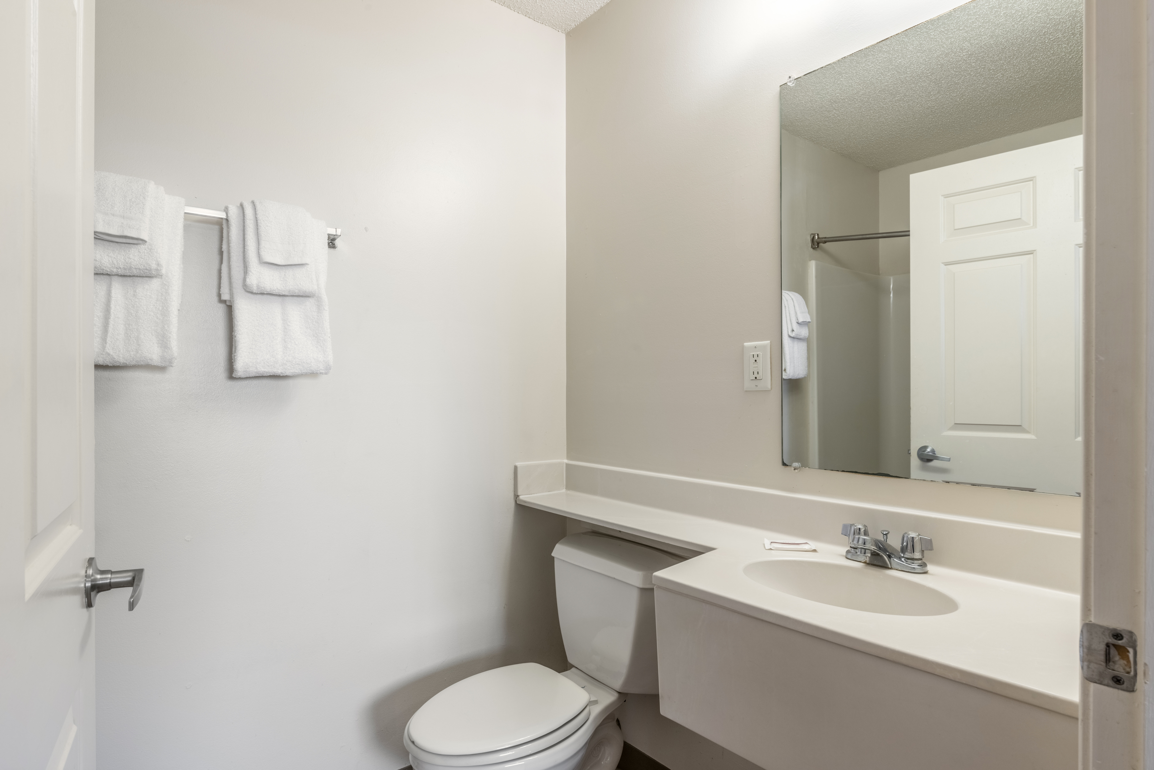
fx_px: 577
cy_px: 385
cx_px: 577
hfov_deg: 90.0
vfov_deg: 67.4
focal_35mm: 18
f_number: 11
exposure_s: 1/160
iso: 320
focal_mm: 18
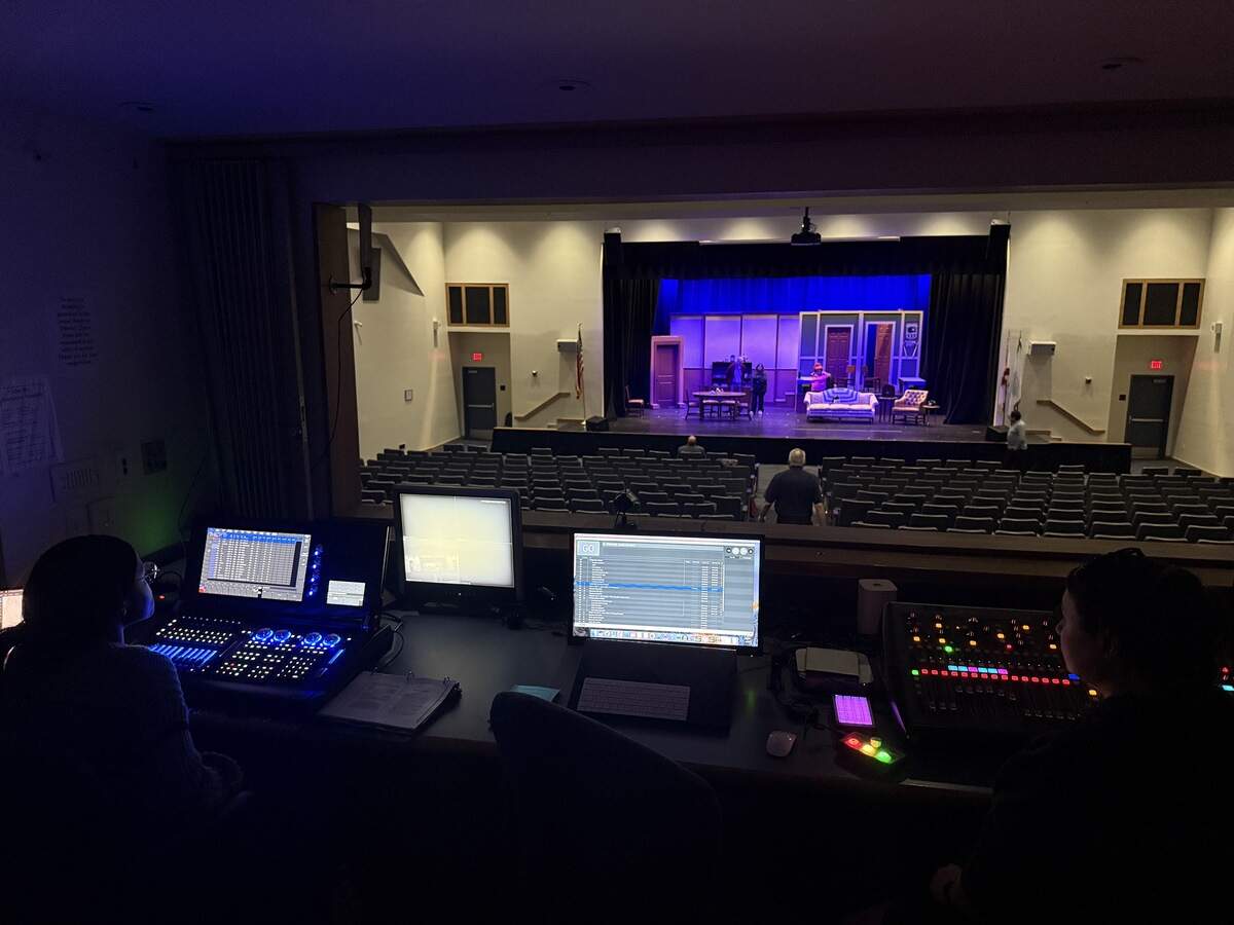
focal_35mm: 24
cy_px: 462
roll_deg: -0.4
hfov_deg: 71.6
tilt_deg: -10.8
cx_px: 617
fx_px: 856
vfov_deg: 56.8
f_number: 1.78
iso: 800
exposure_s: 1/60
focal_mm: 6.76
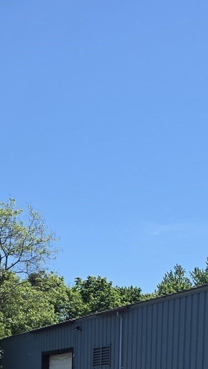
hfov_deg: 15.6
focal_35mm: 77
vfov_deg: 25.3
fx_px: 754
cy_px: 417
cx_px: 151
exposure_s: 1/5608
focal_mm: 6.25
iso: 80
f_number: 1.7
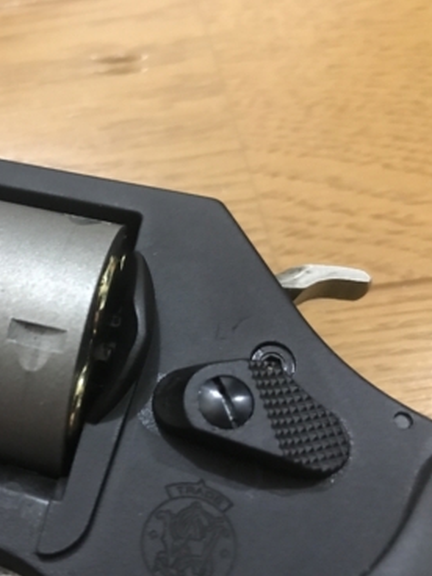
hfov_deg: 36.3
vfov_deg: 49.0
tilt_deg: -62.3
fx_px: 632
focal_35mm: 38
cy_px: 290
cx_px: 81
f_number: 1.8
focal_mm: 3.99
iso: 100
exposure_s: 1/4
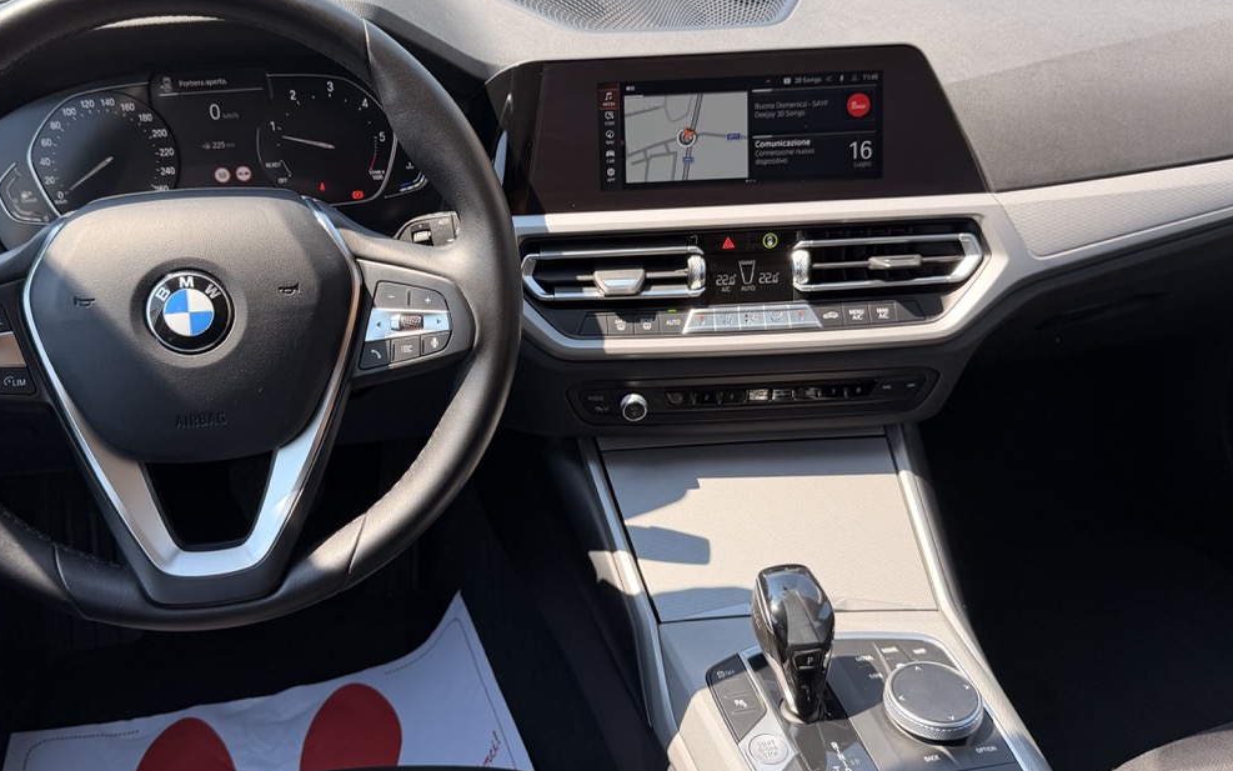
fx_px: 1109
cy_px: 330
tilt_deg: -28.3
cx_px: 545
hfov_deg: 58.0
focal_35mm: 33
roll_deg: +2.3
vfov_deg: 38.2
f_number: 1.78
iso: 100
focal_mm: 6.76
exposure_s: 1/831
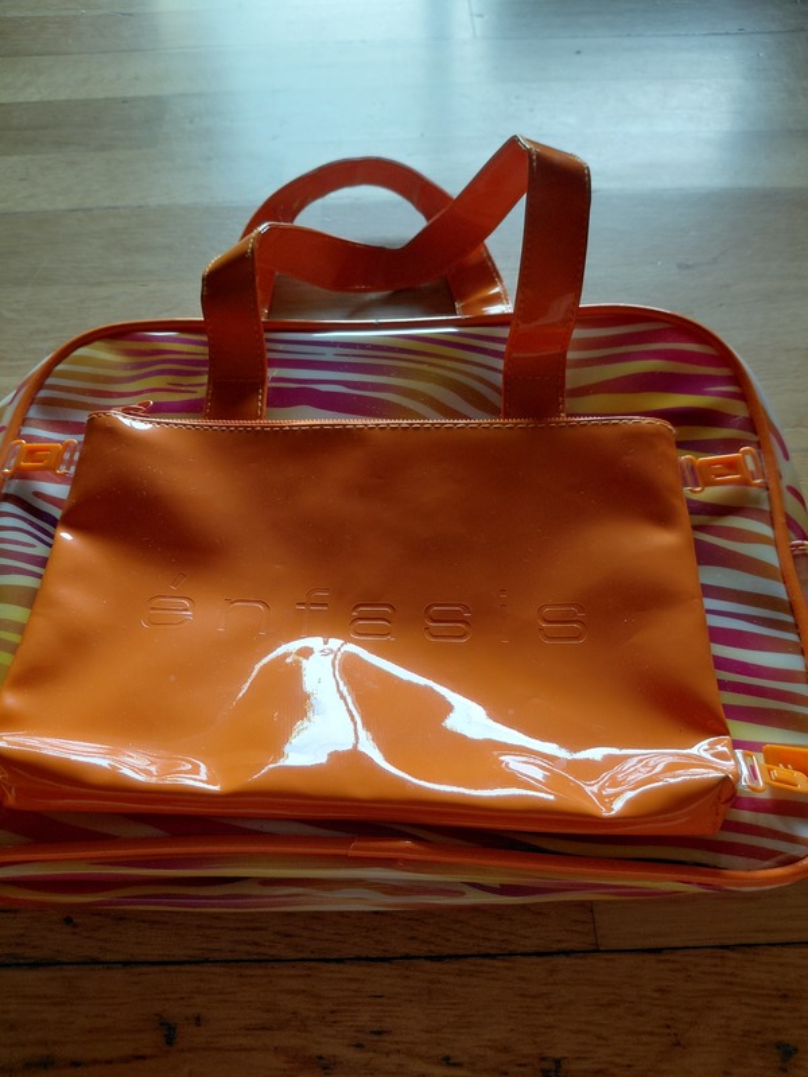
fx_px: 778
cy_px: 538
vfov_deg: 69.4
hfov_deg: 54.9
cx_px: 404
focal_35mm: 25
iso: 100
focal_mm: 4.69
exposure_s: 1/100
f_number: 1.8
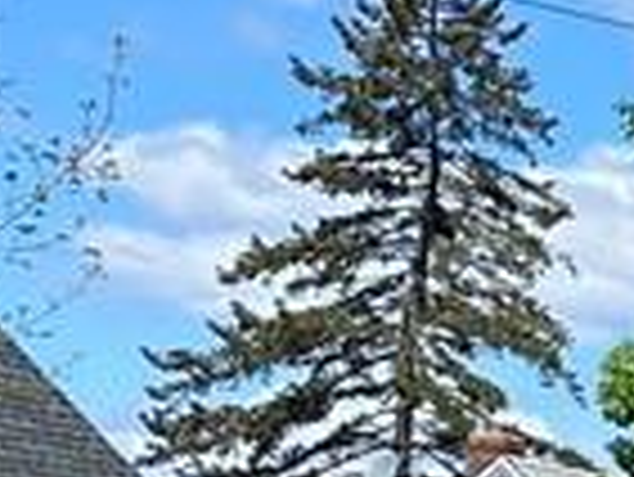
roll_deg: -1.0
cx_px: 2266
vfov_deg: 7.8
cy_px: 418
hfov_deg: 8.0
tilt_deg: +6.3
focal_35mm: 189
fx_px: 3465
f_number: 1.8
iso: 32
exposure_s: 1/2571
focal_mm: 4.25
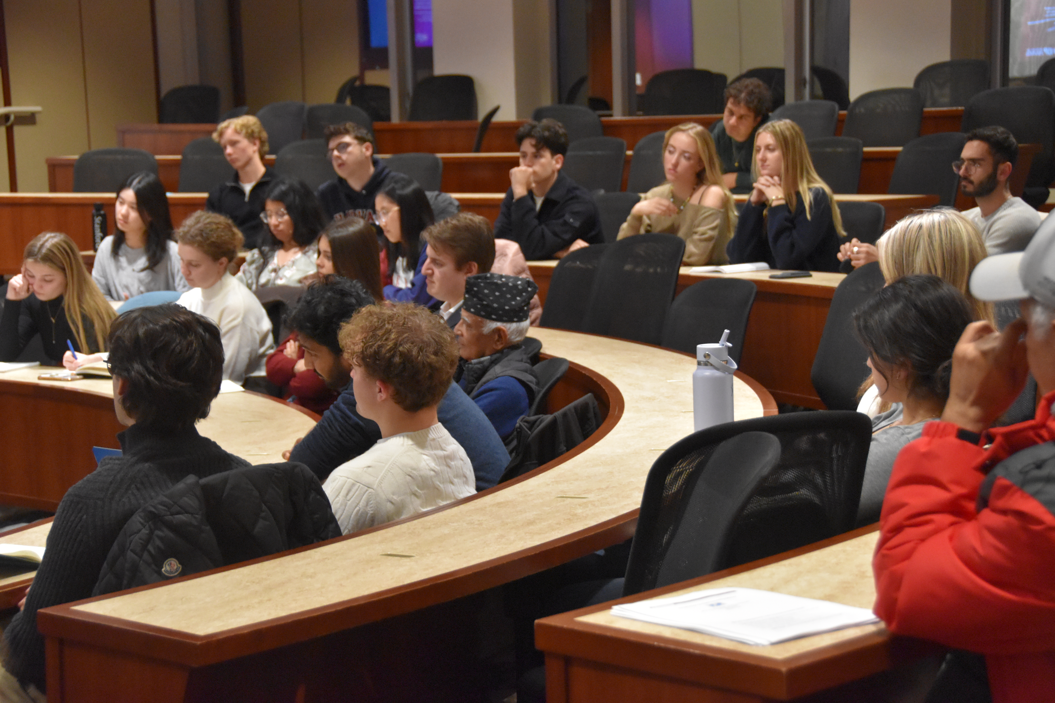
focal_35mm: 82
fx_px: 2418
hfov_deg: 24.6
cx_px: 528
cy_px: 352
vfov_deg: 16.6
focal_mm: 55
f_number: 4.8
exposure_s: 1/60
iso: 4500
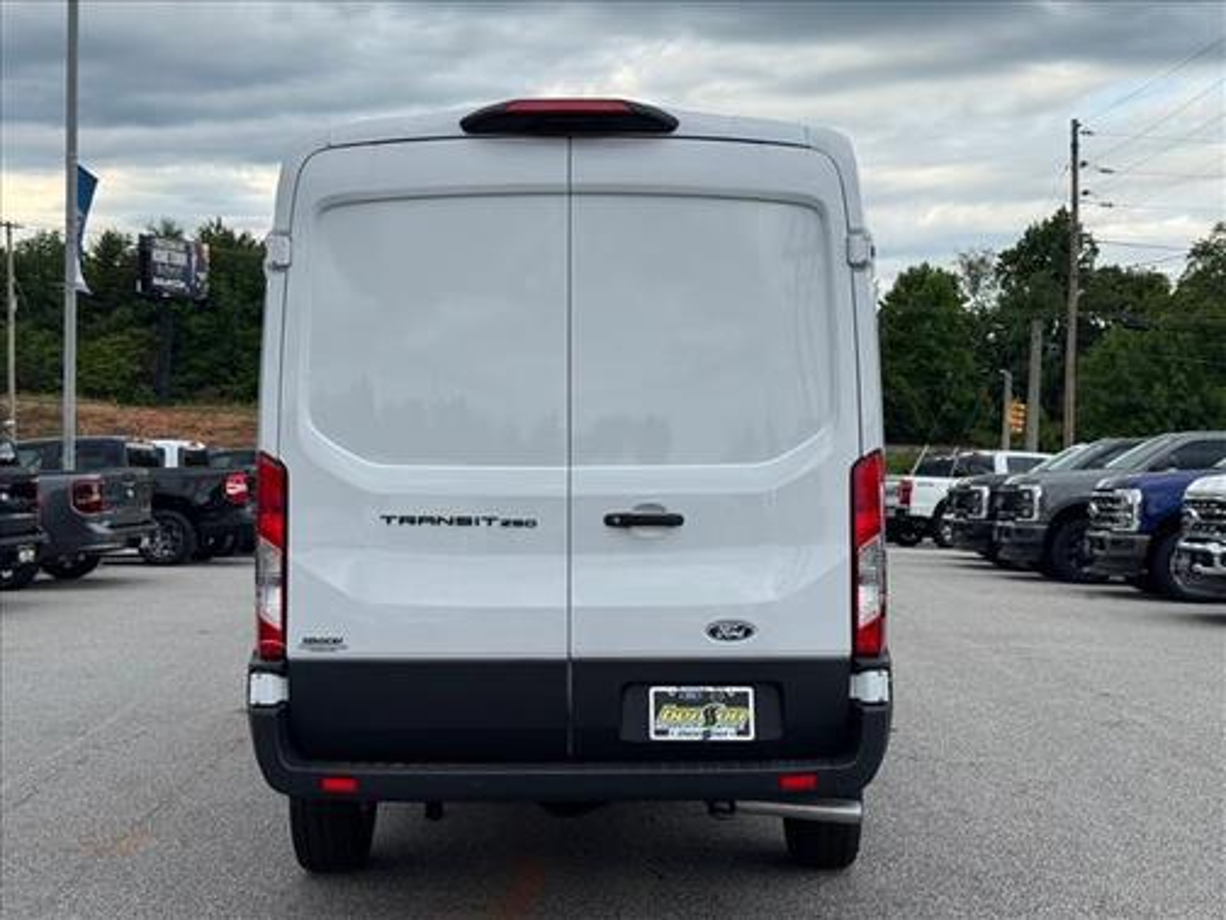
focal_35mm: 48
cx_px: 613
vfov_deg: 30.3
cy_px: 460
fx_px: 1700
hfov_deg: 39.7
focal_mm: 6.76
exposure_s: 1/1637
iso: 64
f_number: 1.78
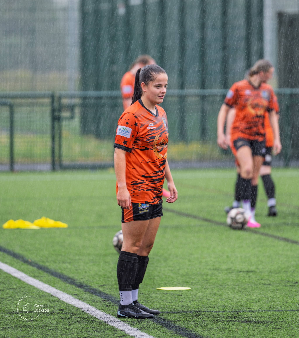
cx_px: 152
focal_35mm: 347
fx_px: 3615
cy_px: 128
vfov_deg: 5.3
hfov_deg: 4.7
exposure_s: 1/100
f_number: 2.8
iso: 64
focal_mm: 200
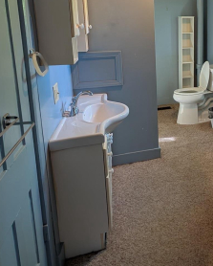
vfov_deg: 59.0
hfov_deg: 46.5
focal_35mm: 28
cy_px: 68
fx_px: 220
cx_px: 192
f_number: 1.7
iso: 62
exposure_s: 1/30
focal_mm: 2.02
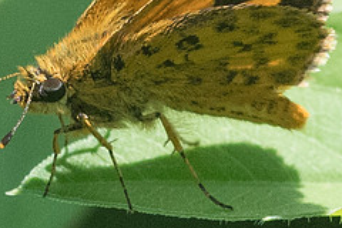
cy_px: 101
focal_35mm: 2266
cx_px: 30
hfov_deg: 0.9
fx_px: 21525
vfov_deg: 0.6
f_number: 9
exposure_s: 1/1250
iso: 1000
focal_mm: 150
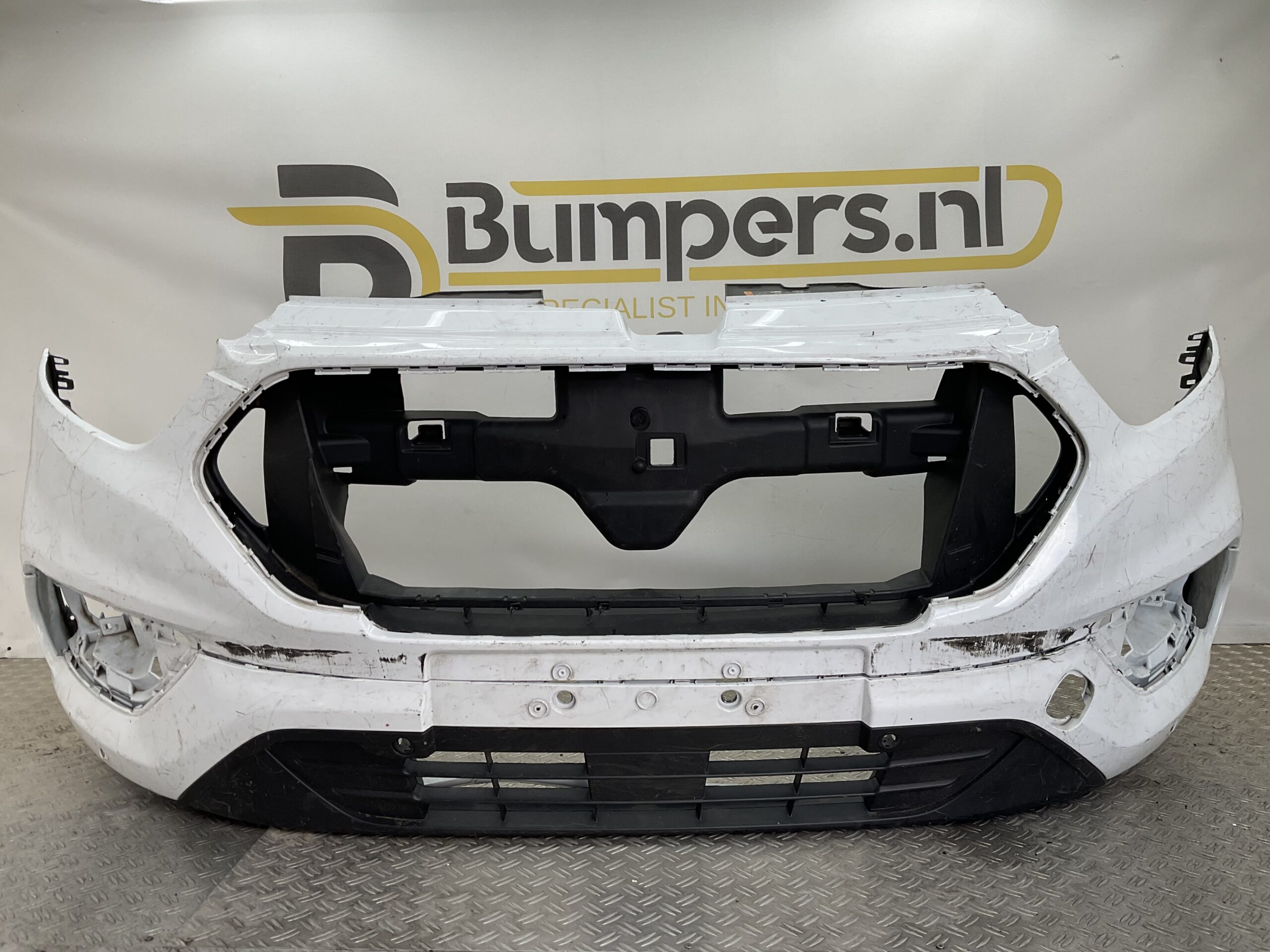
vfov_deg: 48.2
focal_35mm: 29
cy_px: 476
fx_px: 1064
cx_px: 635
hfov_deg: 61.7
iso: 16
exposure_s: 1/160
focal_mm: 3
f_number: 1.8
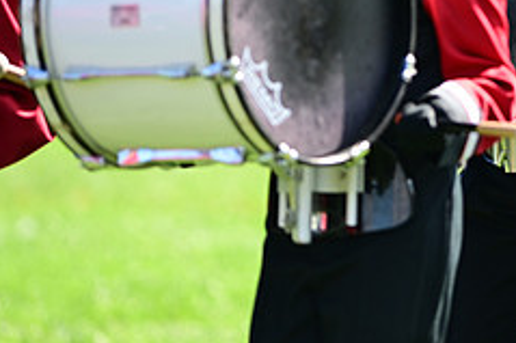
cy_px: -10
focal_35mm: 729
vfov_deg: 1.9
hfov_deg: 2.8
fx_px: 10441
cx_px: 570
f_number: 2.8
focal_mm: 300
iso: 450
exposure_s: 1/1600
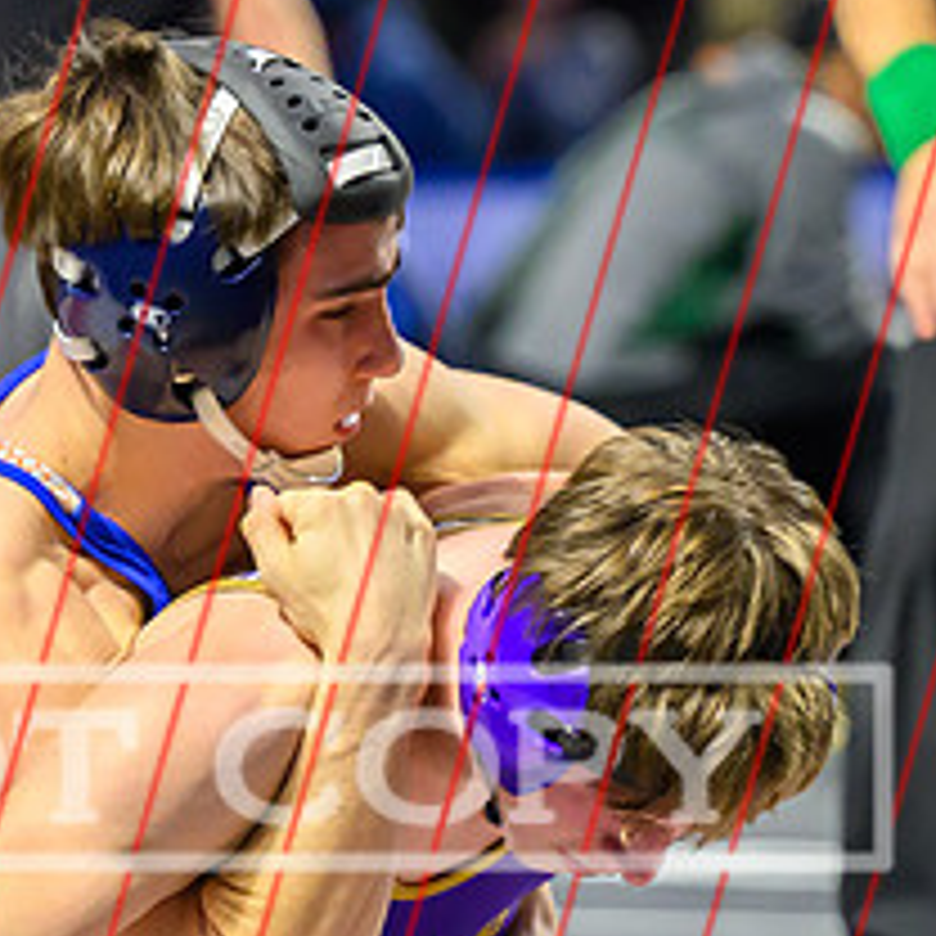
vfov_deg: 4.8
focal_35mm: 361
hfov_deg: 4.9
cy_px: 946
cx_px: 409
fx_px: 11044
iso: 4000
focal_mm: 110
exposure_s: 1/640
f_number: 2.8
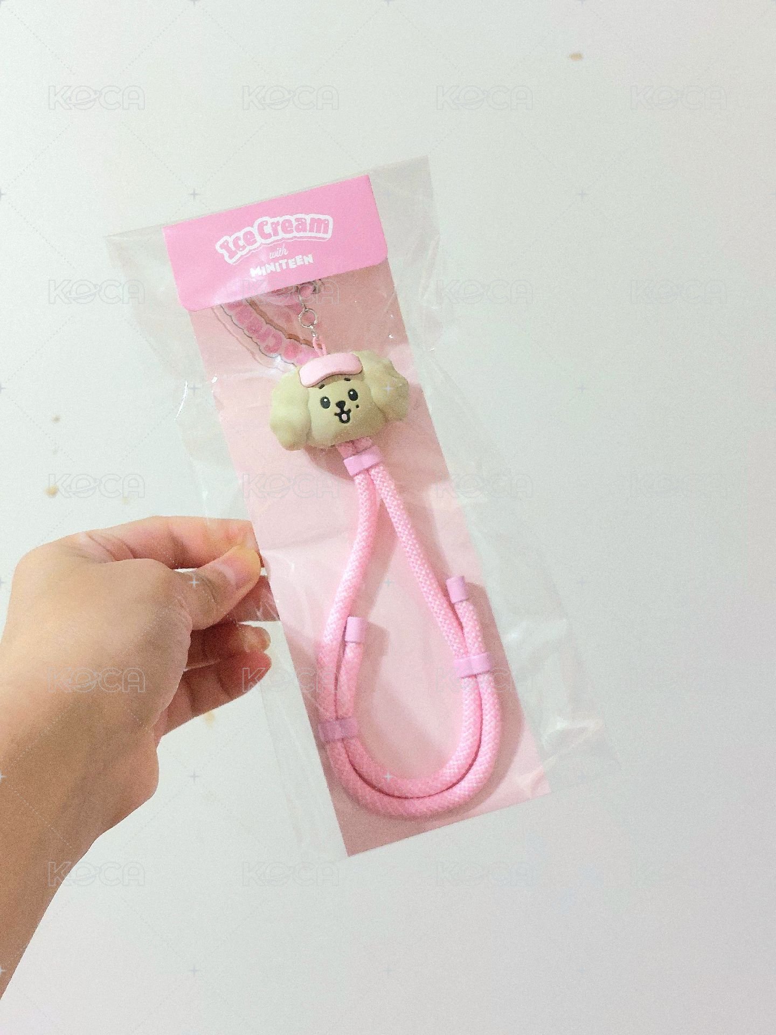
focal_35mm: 25
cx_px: 388
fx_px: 747
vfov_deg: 69.4
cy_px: 518
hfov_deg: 54.9
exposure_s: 1/60.2
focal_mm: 5.23
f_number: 1.8
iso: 250
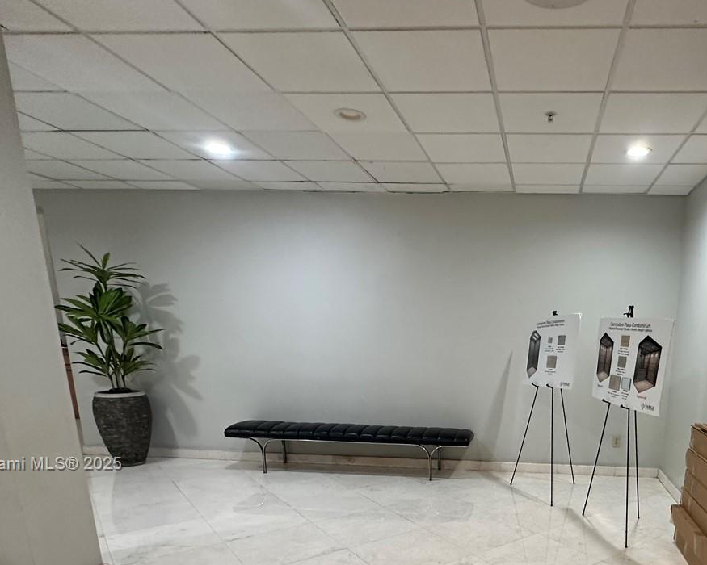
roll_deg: -0.9
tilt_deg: -11.5
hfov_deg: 64.9
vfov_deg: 52.5
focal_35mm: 25
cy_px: 465
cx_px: 510
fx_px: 523
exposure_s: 1/60
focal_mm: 2.22
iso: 250
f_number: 2.2
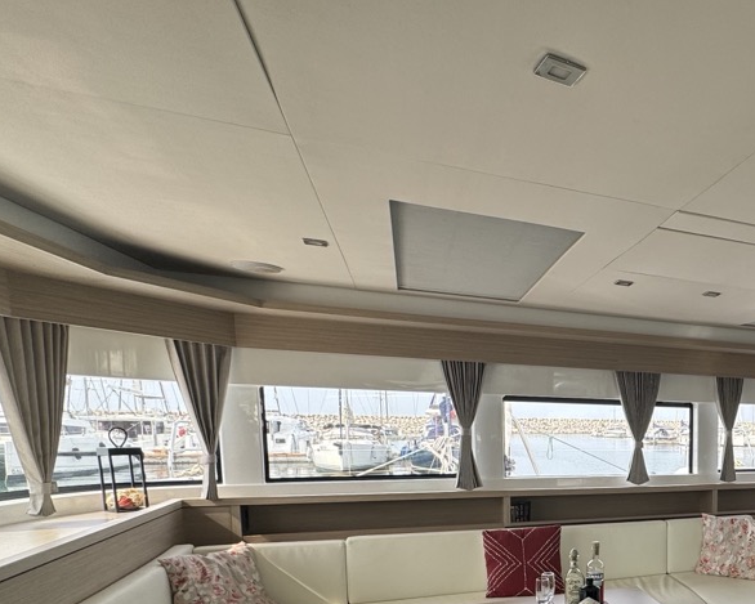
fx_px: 626
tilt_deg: -6.3
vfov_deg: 48.2
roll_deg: -0.2
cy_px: 496
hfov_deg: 51.1
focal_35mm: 28
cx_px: 741
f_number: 2.2
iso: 40
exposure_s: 1/99
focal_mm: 2.22
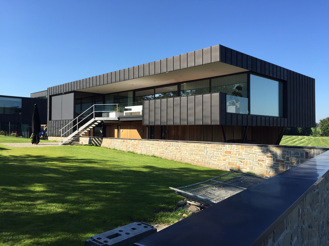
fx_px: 276
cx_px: 164
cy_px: 123
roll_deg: +0.1
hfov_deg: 61.7
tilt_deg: +1.6
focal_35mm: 29
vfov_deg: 48.2
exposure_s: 1/920
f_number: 2.2
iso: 32
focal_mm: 4.15
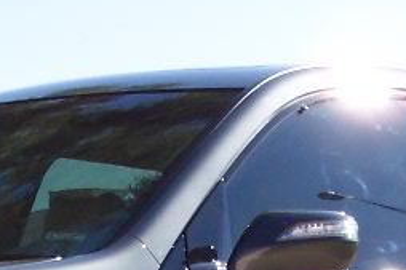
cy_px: 428
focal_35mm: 217
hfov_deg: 9.5
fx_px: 2446
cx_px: 185
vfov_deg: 6.2
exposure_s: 1/350
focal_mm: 10.7
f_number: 5.6
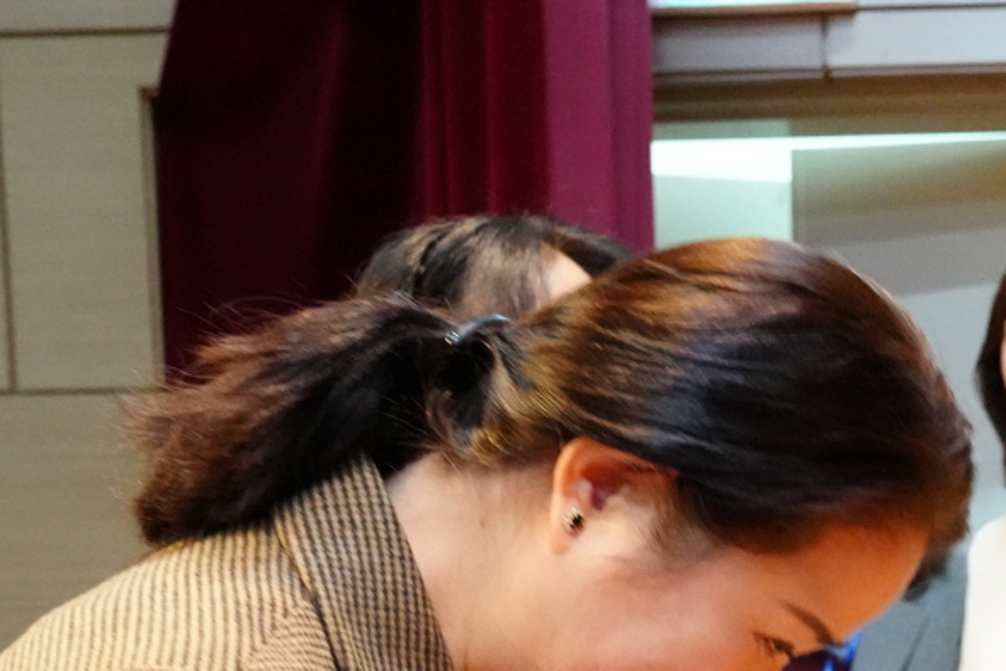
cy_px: 822
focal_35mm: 73
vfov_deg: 17.7
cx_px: 974
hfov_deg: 26.4
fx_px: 2040
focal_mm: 24
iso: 10000
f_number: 4.5
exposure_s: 1/160
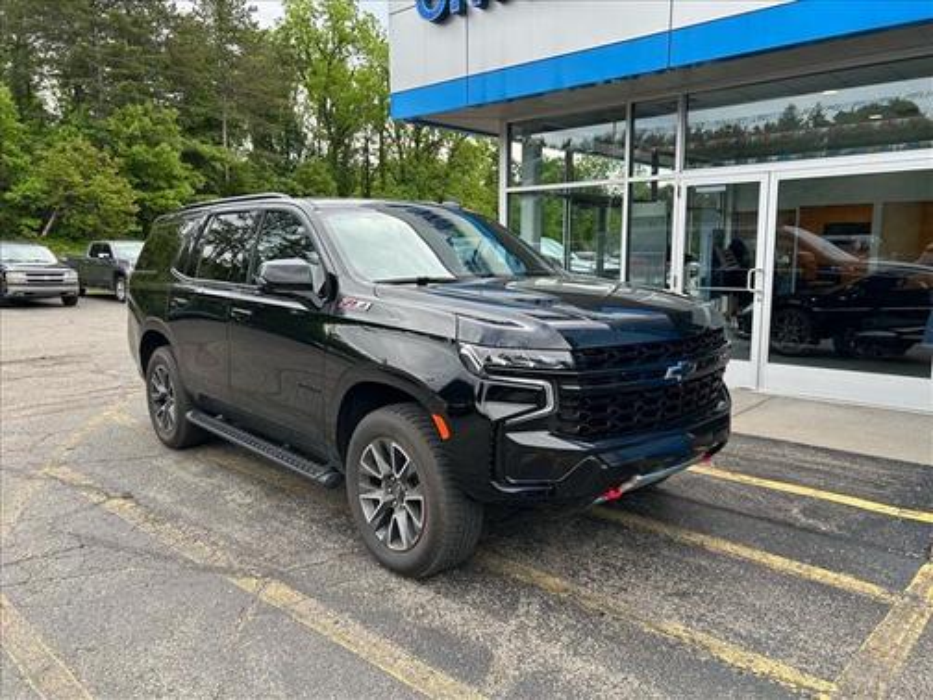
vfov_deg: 53.1
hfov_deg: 67.3
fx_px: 701
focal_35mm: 26
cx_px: 466
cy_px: 350
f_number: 1.5
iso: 50
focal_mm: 5.7
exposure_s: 1/476
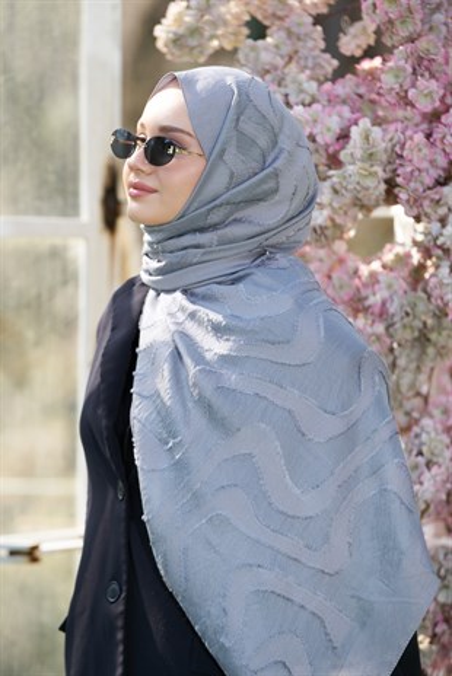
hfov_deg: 9.2
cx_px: 226
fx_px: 2821
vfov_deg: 13.7
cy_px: 338
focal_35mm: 150
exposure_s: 1/200
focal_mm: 150
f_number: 4
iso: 100
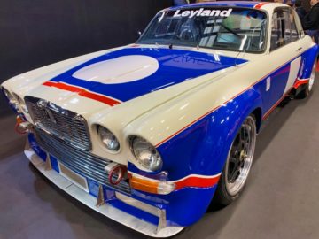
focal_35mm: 26
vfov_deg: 53.1
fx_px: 240
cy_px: 120
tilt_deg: -20.8
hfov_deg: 67.3
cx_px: 160
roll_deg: +0.5
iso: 64
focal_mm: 4.25
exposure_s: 1/100
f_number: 1.8
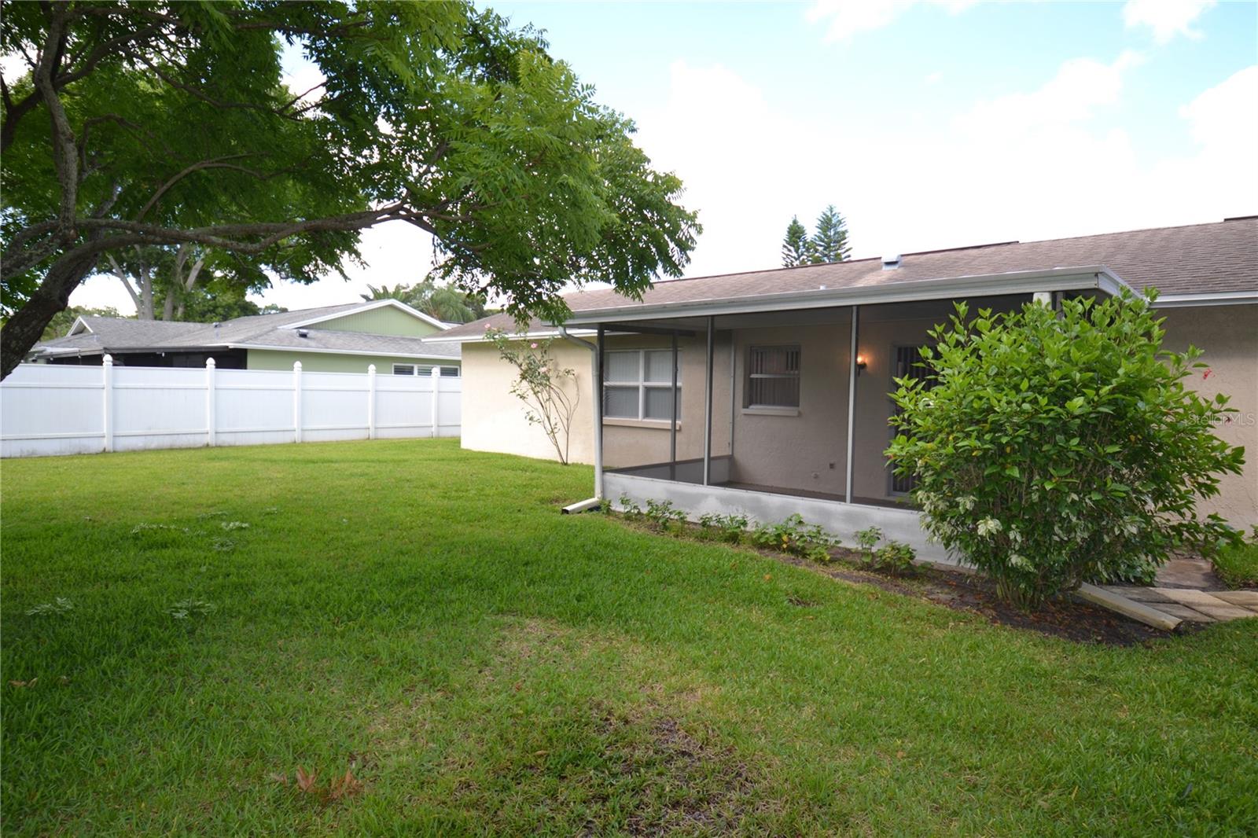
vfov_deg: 63.2
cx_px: 629
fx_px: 681
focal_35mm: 20
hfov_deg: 85.4
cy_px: 419
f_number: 4
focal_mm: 13
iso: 100
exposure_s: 1/125
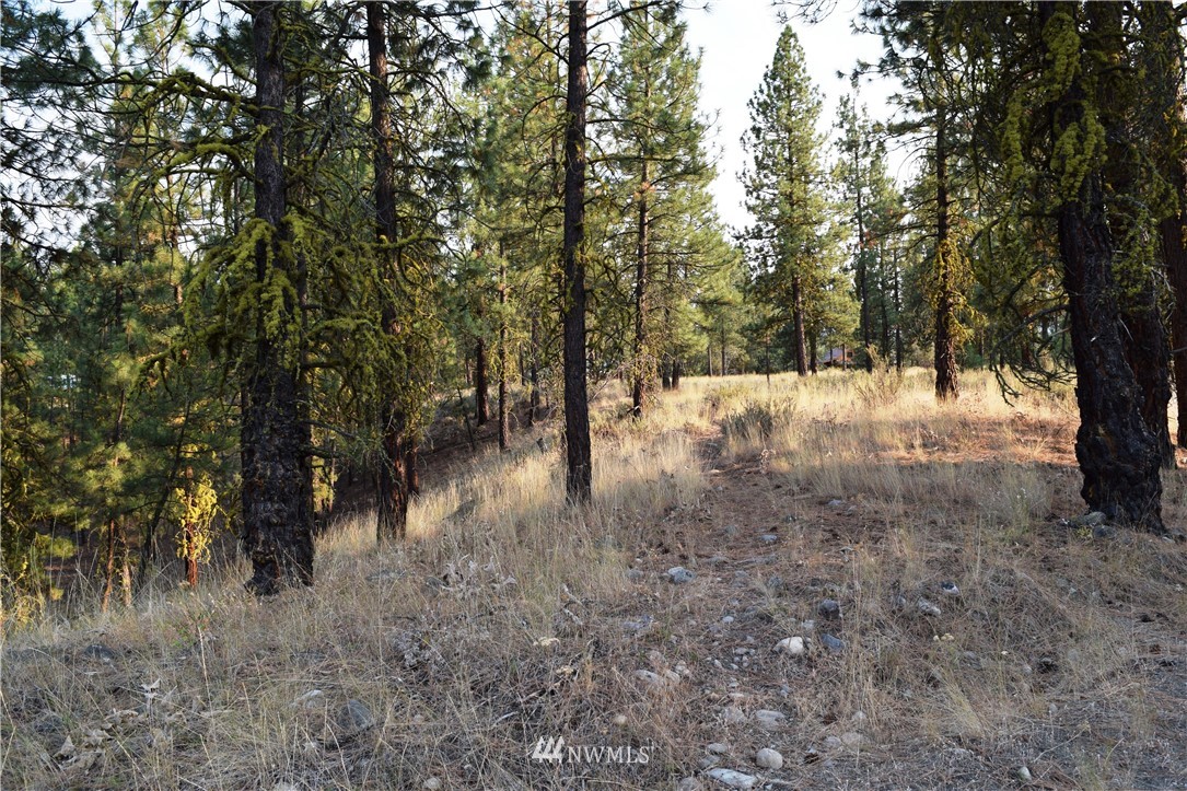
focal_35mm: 27
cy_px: 396
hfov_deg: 67.4
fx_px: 890
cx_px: 594
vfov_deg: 47.9
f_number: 8
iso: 320
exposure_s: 1/250
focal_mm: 18
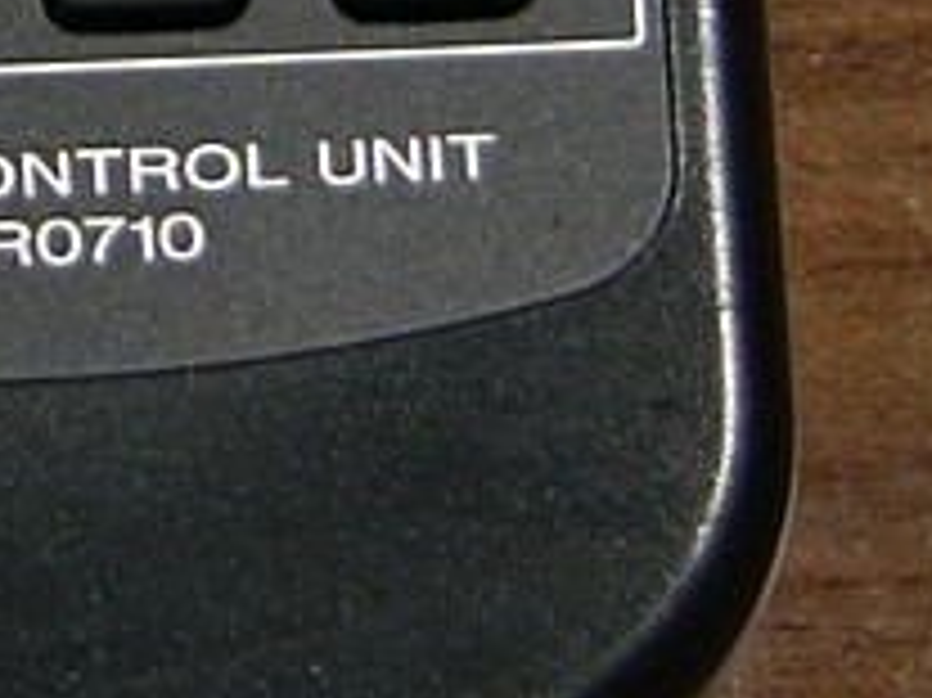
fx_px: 11705
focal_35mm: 435
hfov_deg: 4.5
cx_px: -365
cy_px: -635
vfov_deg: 3.4
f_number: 3.2
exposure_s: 1/100
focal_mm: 23.2
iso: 50
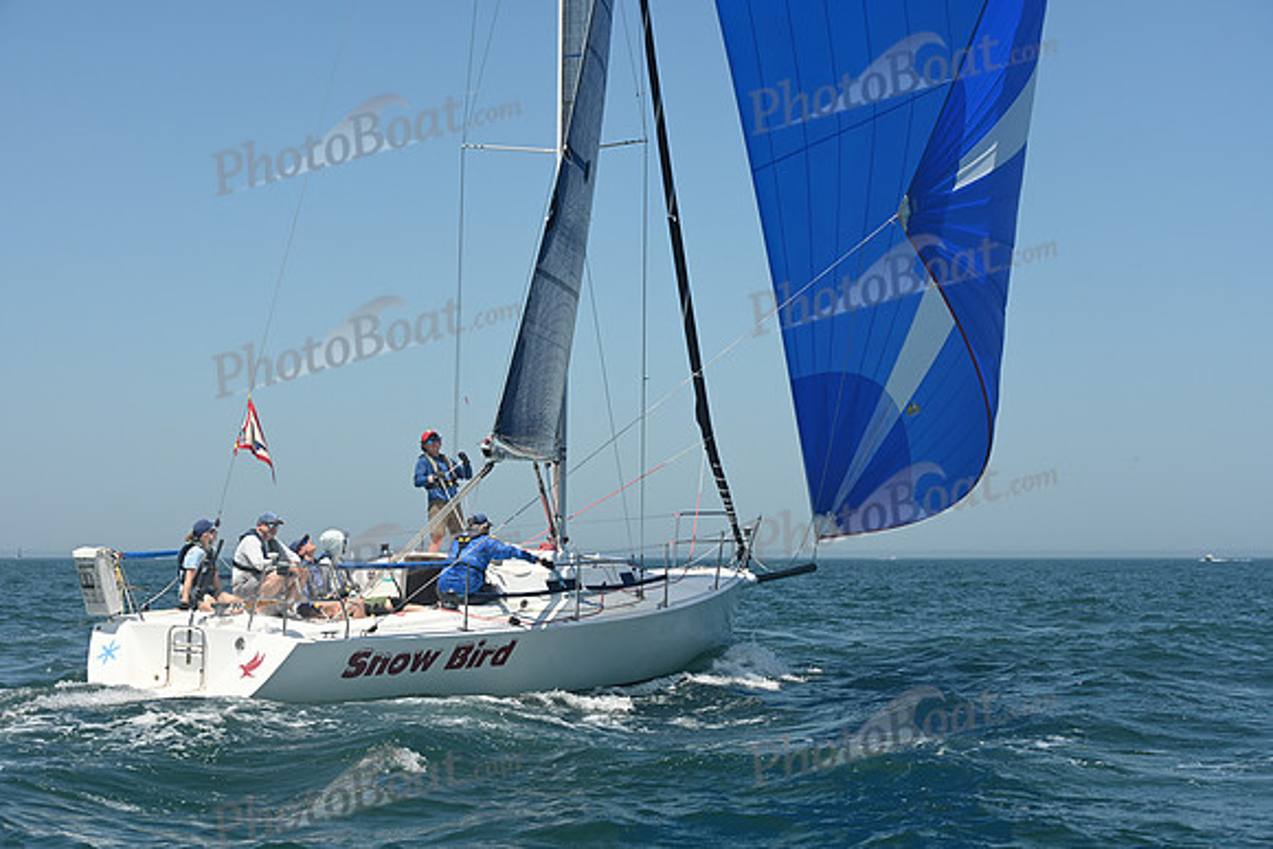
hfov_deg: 28.8
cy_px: 424
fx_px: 2476
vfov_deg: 19.5
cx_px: 636
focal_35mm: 70
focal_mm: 70
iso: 320
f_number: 9
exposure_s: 1/1000
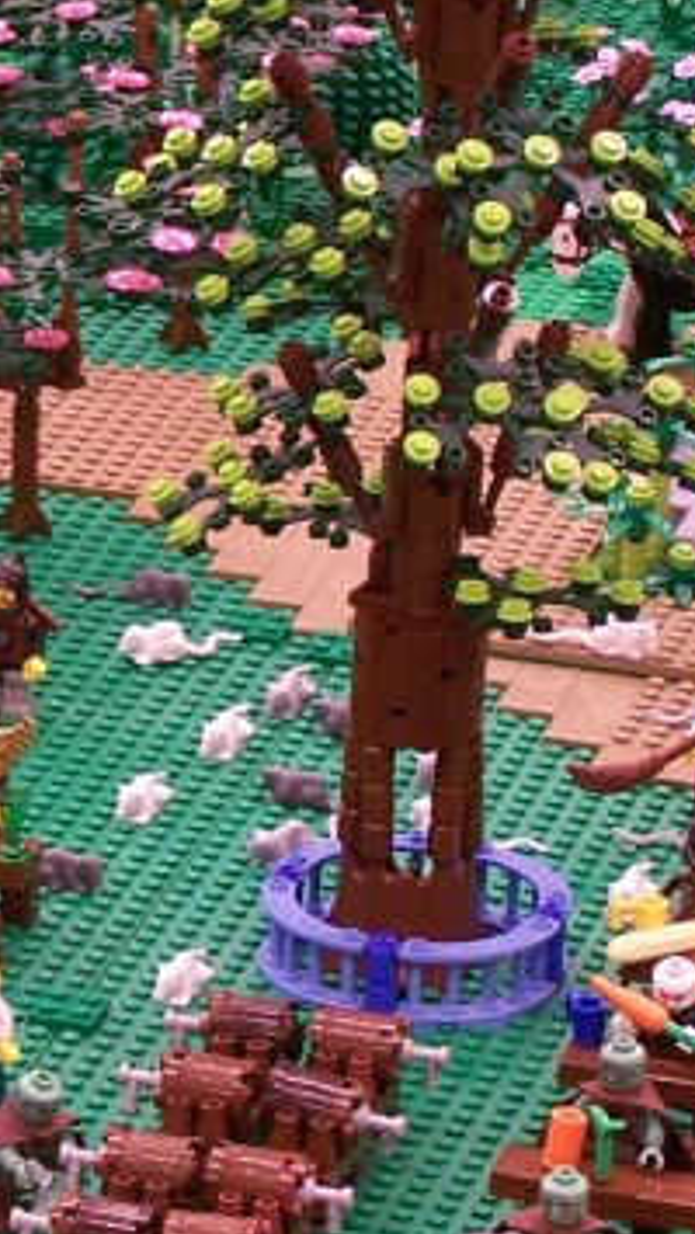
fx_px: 7101
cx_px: -448
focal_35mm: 217
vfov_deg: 9.9
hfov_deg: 5.5
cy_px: 664
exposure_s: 1/2
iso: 80
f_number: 3.2
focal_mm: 11.5
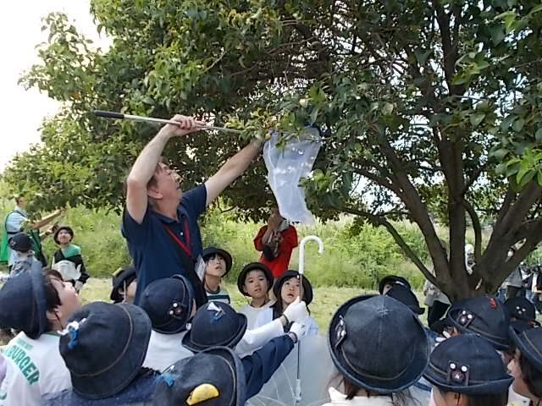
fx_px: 532
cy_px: 203
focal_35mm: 34
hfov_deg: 54.0
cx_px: 271
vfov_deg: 41.8
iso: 80
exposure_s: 1/200
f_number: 3.6
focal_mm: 6
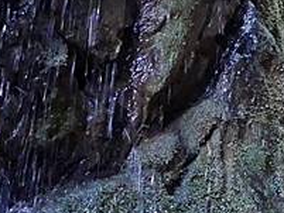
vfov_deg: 10.5
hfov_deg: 13.7
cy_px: -63
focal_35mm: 139
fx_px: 1141
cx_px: 369
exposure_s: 1/60
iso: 2500
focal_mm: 14
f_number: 2.5
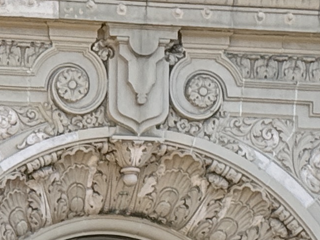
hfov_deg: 6.5
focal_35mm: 298
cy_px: 540
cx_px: -202
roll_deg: -0.4
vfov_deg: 4.9
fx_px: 2755
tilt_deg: +4.7
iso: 100
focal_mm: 6.76
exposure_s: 1/1353
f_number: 1.78
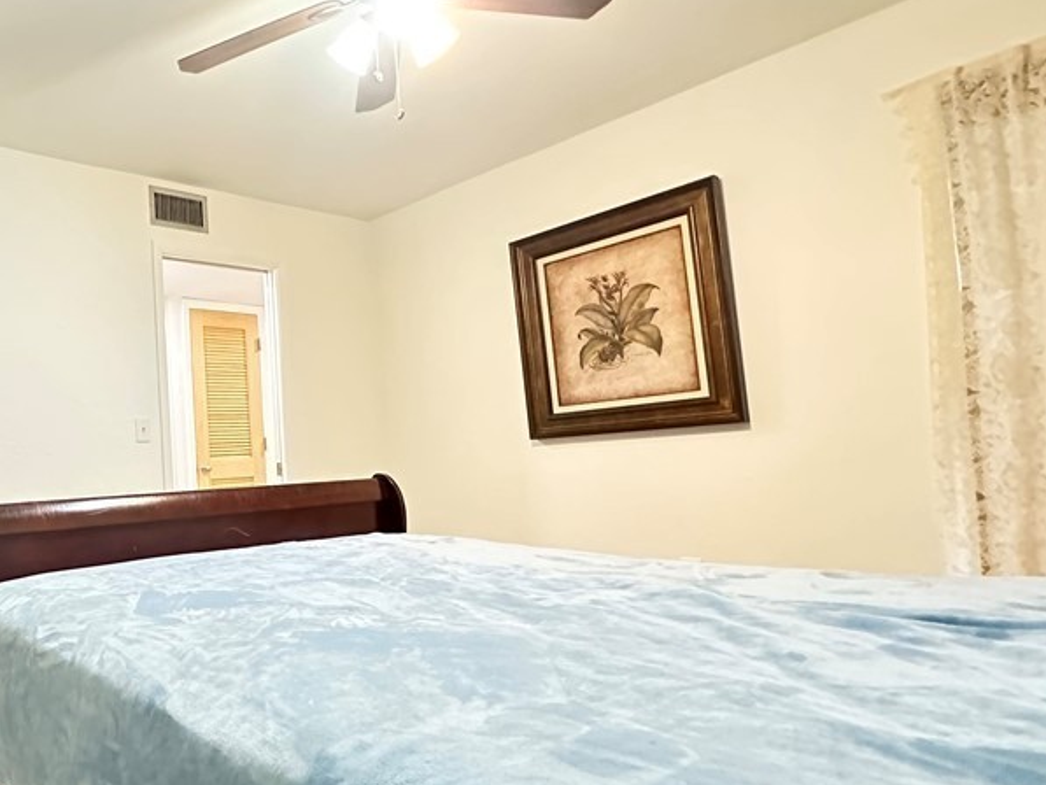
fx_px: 725
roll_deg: +2.9
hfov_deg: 64.1
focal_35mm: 24
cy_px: 428
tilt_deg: +3.5
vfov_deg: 56.7
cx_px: 182
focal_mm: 2.22
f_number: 2.2
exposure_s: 1/30
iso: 1250
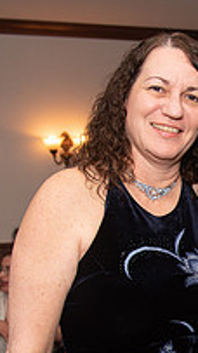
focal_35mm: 81
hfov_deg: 14.2
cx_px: 273
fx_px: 757
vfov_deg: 25.9
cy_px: 263
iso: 800
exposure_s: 1/200
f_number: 4
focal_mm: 27
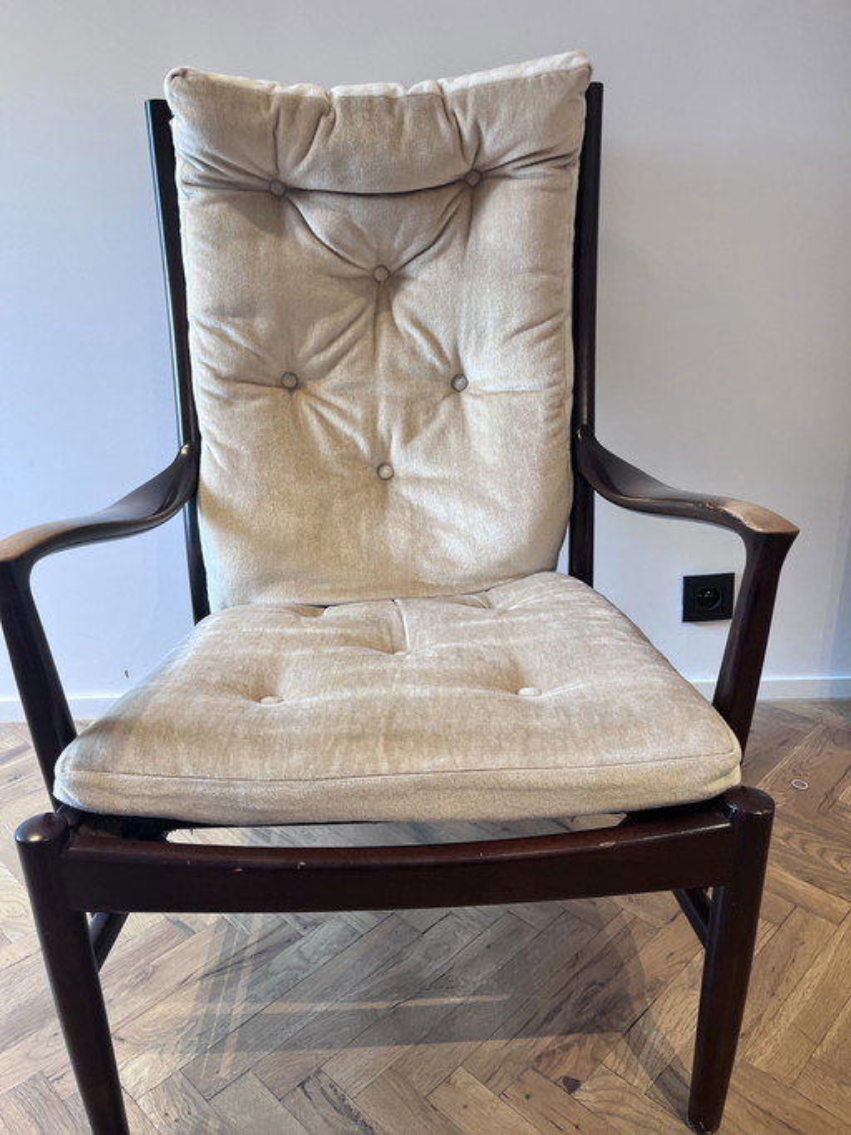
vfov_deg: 67.3
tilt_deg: -19.3
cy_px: 568
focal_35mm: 26
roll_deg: +0.9
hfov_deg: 53.0
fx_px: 853
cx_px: 426
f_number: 1.6
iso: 80
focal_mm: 5.1
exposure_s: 1/100
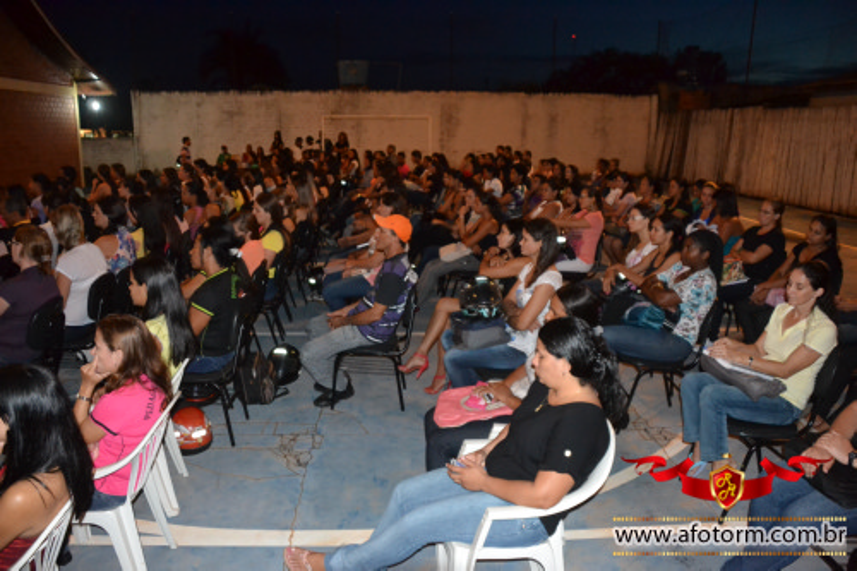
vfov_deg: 43.6
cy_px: 286
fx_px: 714
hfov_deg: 61.9
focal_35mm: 30
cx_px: 428
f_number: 3.5
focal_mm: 20
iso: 3200
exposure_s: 1/60
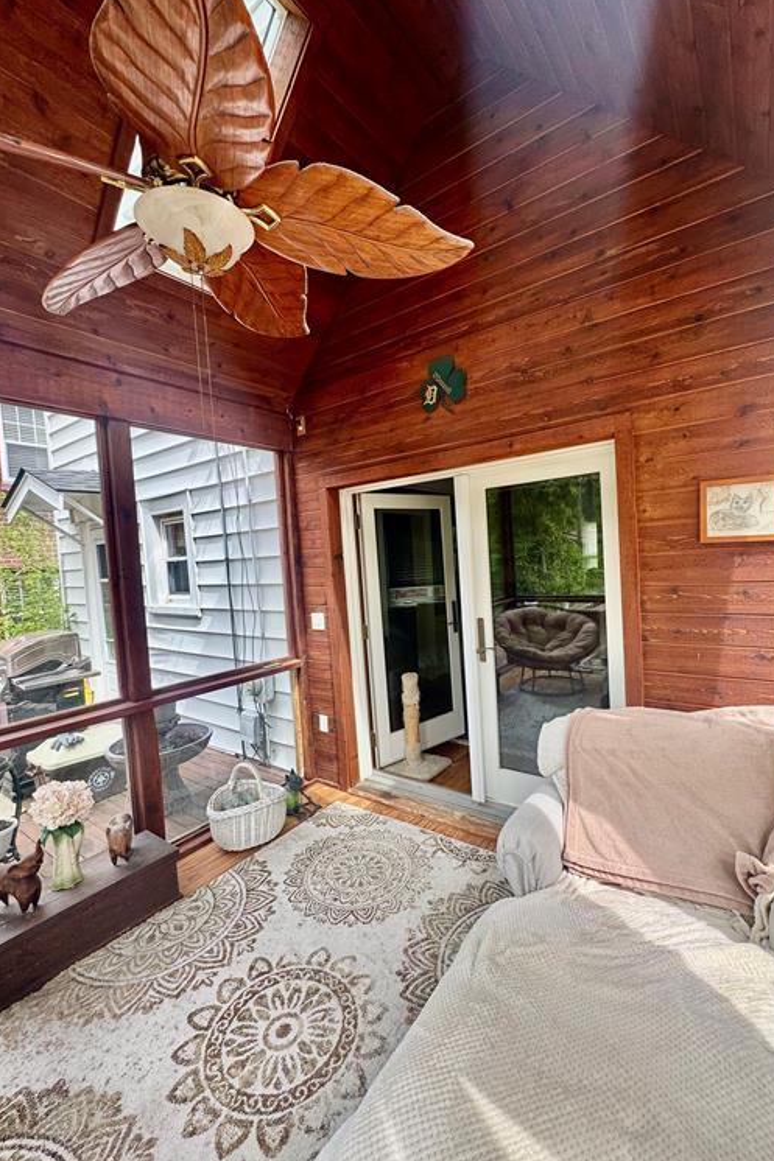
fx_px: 484
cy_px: 579
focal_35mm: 15
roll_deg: +3.7
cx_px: 420
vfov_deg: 100.4
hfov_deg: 77.1
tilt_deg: -3.3
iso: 40
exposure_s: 1/126
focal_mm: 2.22
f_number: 2.2
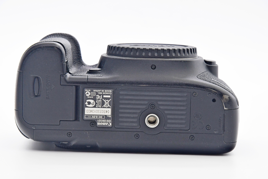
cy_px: 90
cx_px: 134
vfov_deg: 11.4
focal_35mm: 120
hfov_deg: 17.1
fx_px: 893
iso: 1250
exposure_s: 1/125
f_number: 8
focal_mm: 80
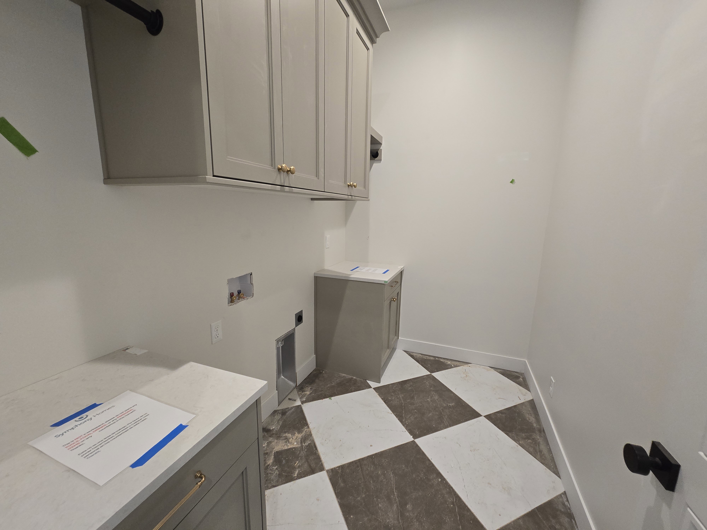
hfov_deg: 106.2
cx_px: 354
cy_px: 265
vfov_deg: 89.9
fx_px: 266
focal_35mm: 13
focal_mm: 2.2
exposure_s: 1/60
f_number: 2.2
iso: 250
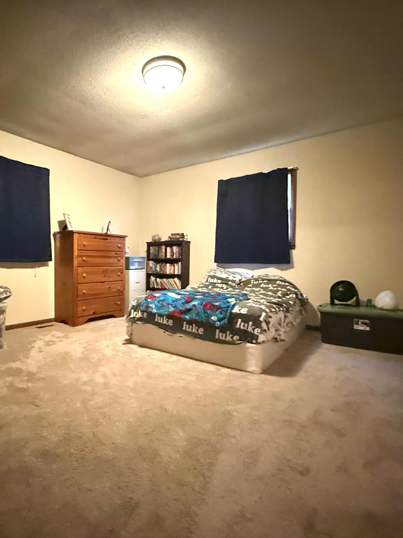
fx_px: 295
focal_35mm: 19
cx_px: 142
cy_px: 272
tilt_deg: -2.4
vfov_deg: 84.7
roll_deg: -1.1
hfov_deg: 67.2
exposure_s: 1/30
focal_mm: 2.22
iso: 1250
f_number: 2.2
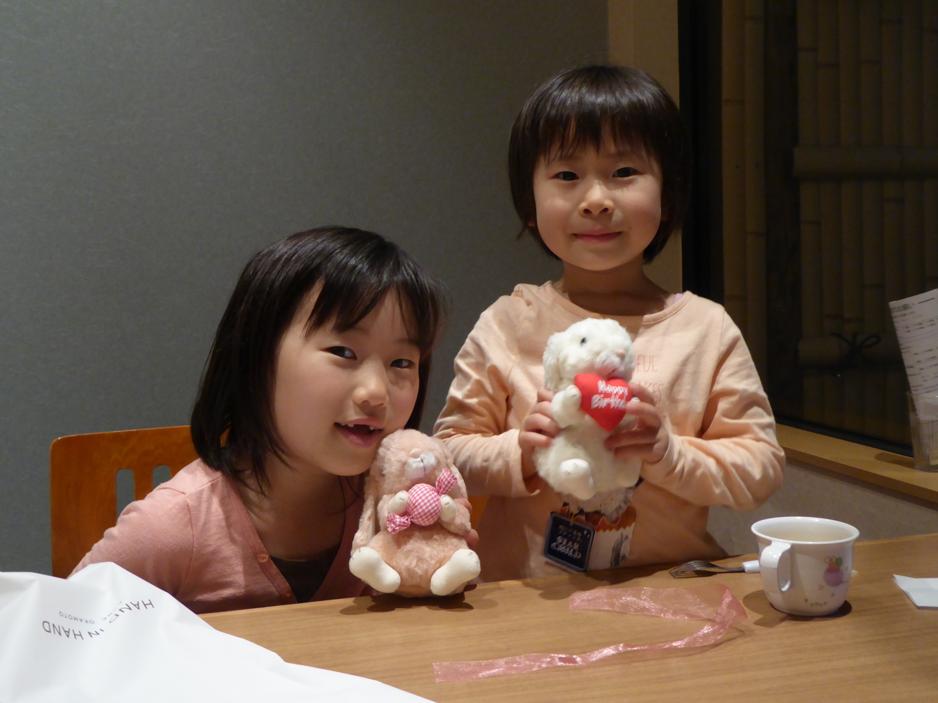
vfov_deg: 38.7
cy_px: 352
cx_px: 469
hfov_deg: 50.1
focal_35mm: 37
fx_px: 1003
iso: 400
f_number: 3.7
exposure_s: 1/6
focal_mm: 6.7
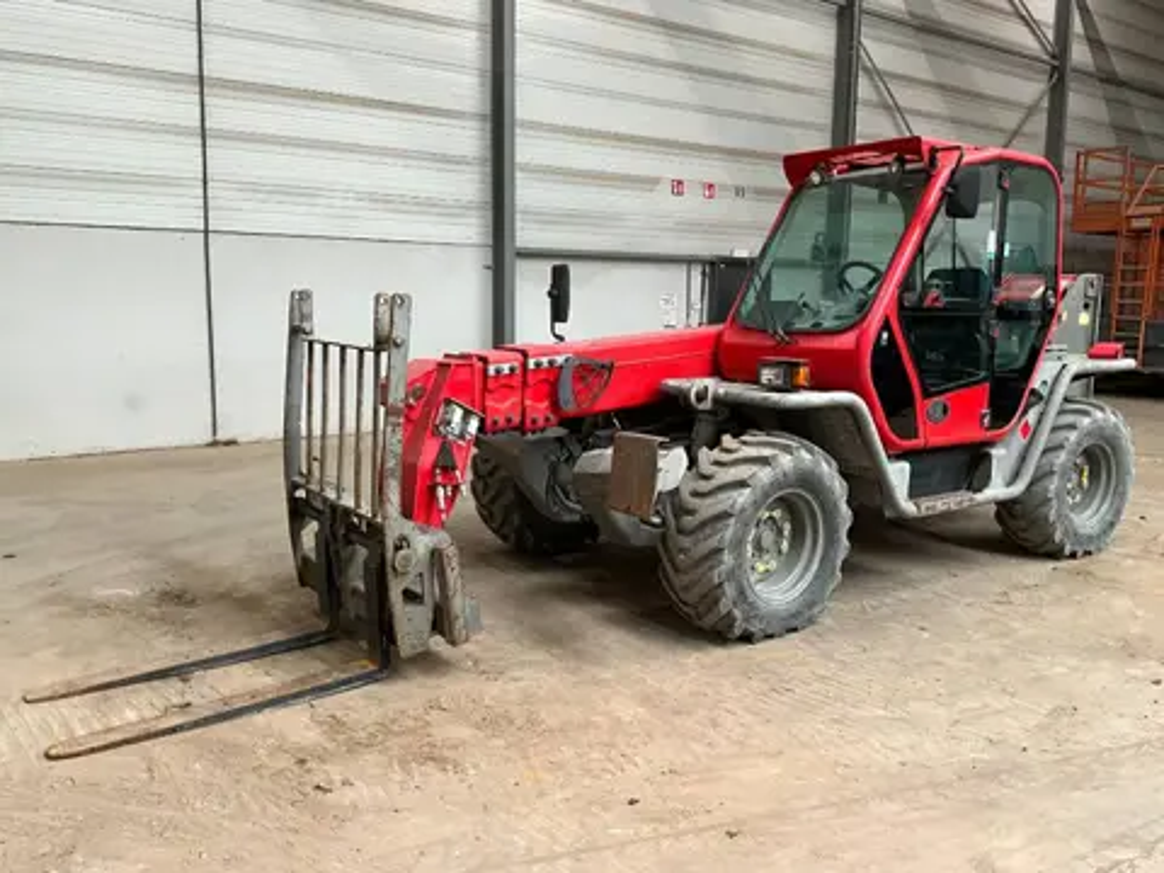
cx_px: 582
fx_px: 975
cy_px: 436
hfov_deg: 61.7
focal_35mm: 29
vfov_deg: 48.2
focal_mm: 3
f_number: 1.8
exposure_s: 1/60
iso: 80
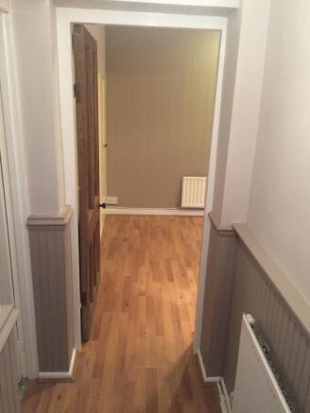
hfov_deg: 48.2
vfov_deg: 61.6
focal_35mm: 29
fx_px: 346
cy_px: 206
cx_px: 155
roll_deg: -3.2
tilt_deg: -19.4
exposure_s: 1/33
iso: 250
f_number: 2.2
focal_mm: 4.15
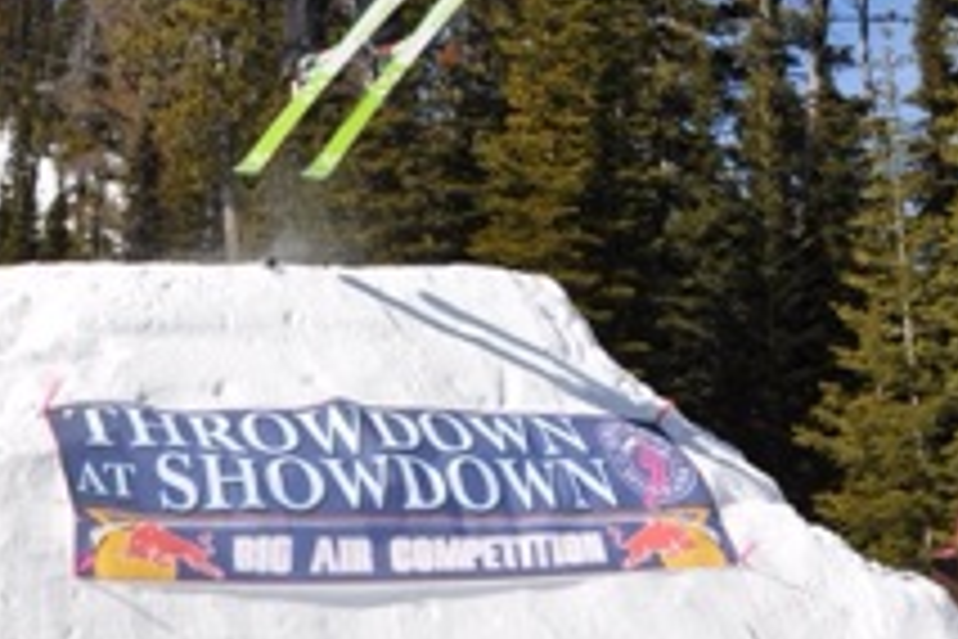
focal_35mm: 81
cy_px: -38
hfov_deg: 24.9
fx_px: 2155
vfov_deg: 16.4
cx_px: 319
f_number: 11
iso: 200
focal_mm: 24
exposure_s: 1/500
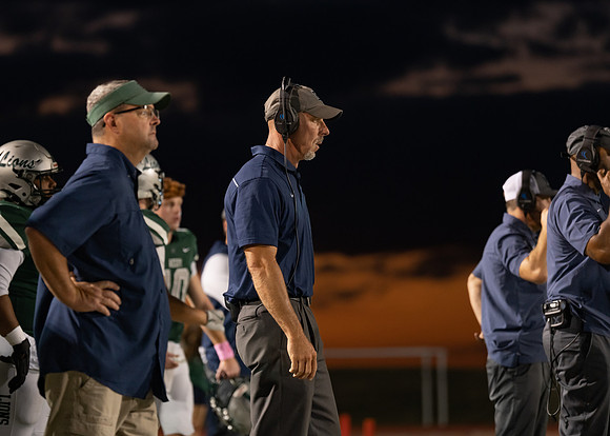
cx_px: 264
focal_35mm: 168
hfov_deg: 12.0
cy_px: 209
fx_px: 2907
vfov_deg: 8.6
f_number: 2.8
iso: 1000
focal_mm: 142
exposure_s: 1/320
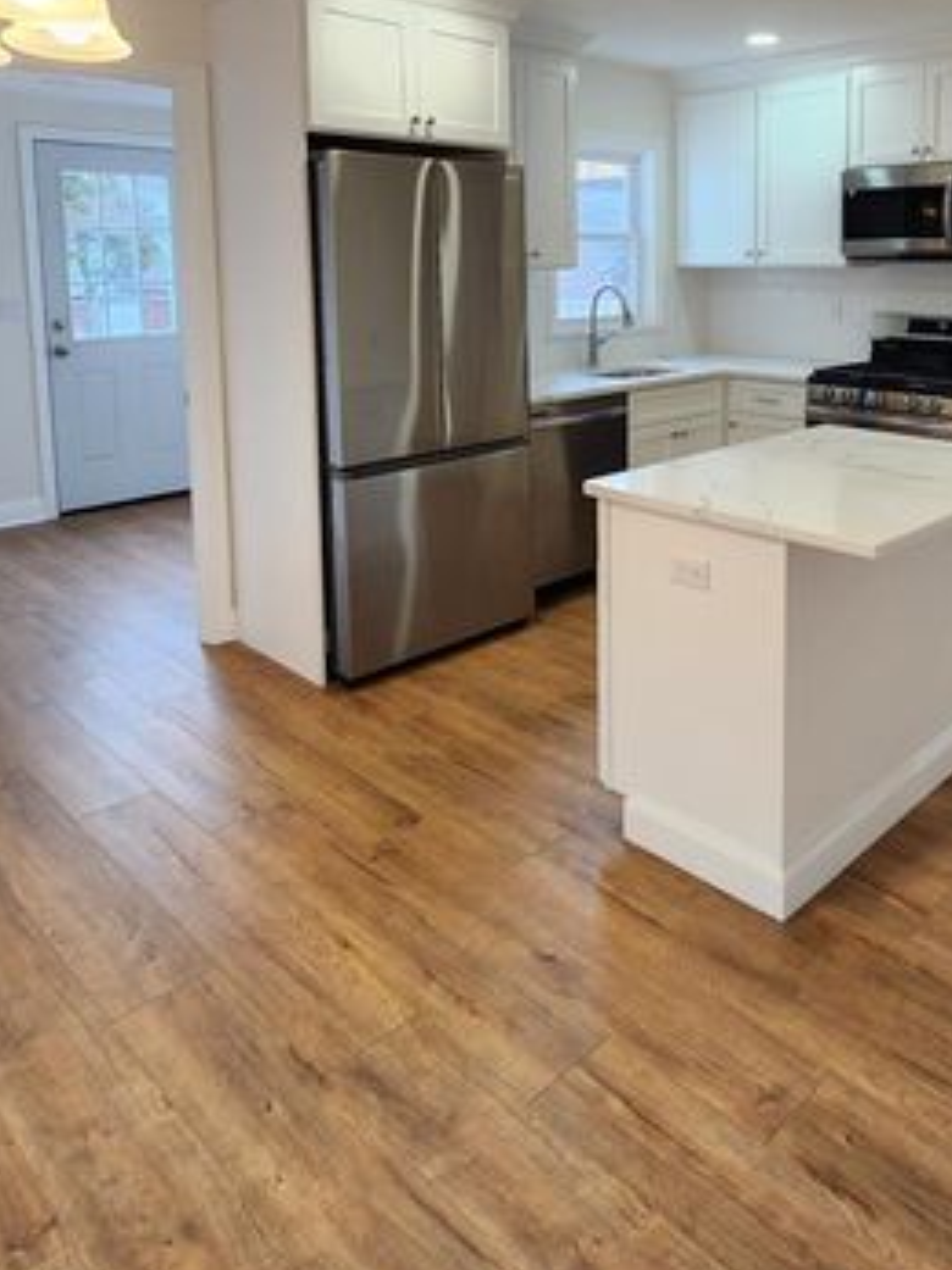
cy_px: 375
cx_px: 648
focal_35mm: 25
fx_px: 917
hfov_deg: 53.6
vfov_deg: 66.6
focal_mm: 2.2
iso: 80
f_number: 2.2
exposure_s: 1/60
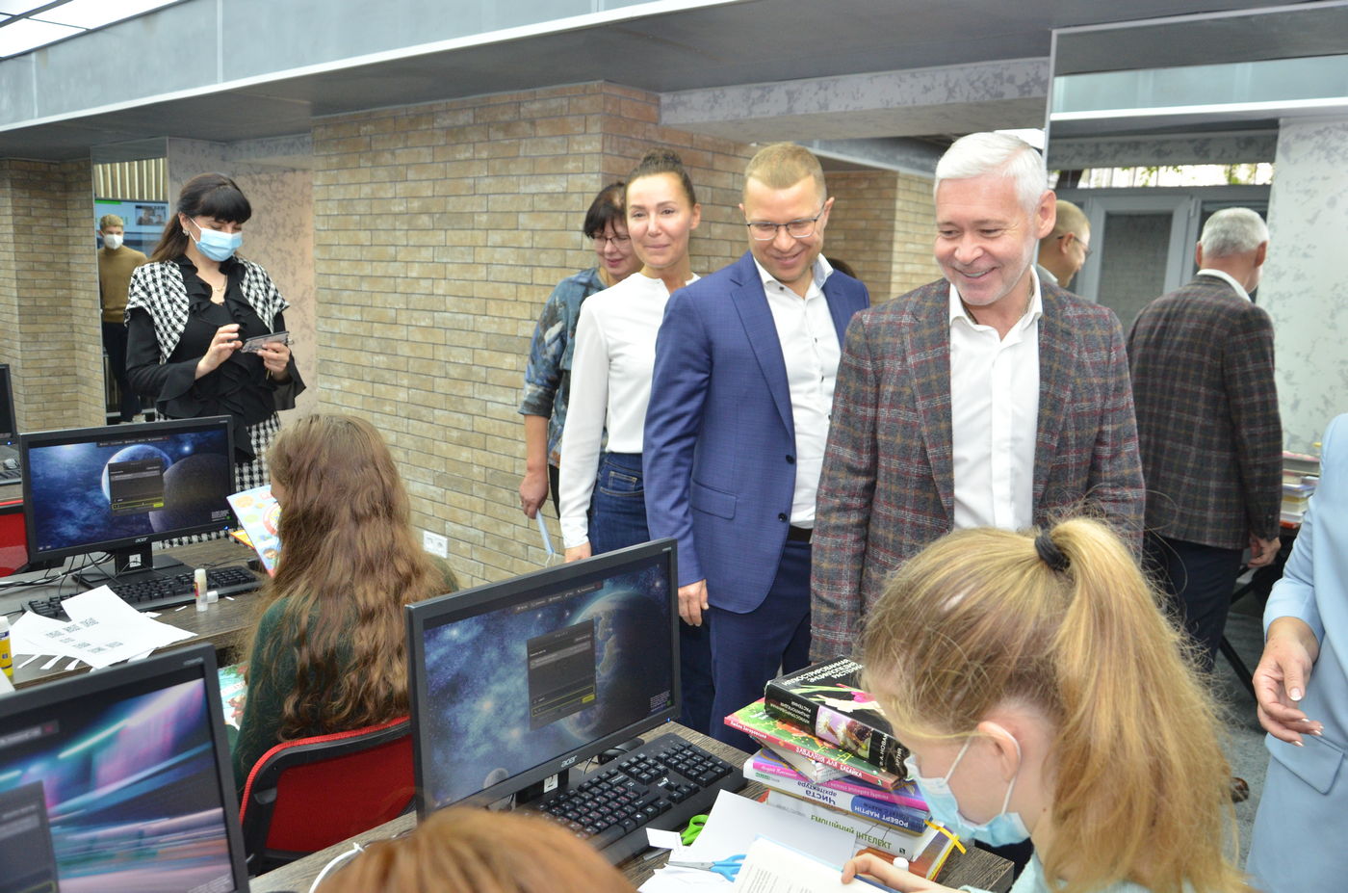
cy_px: 446
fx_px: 1009
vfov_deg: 47.7
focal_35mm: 27
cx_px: 674
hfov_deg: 67.5
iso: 800
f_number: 5
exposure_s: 1/250
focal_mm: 18
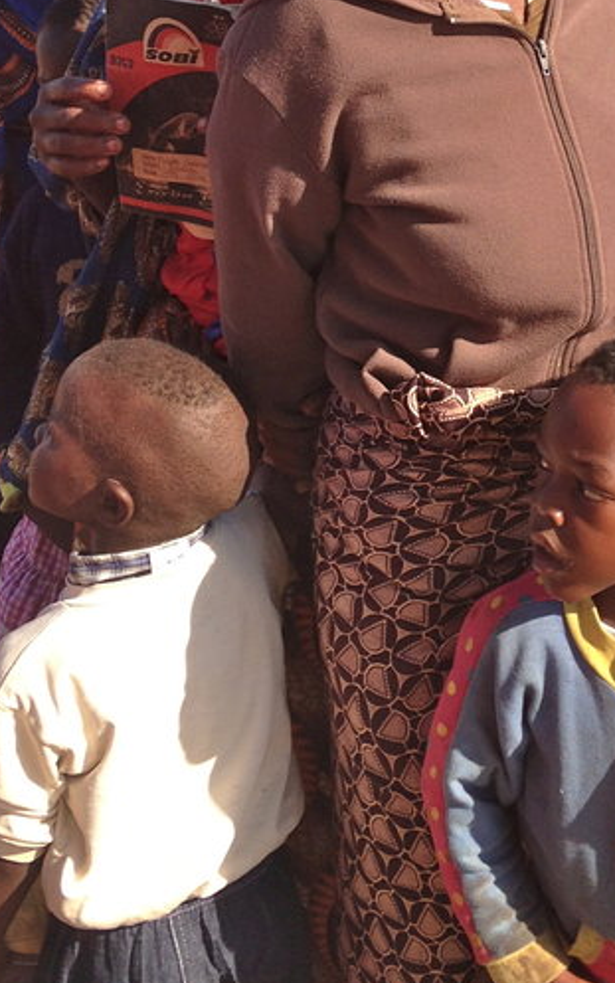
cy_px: 222
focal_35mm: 72
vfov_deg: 28.1
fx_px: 1929
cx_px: 417
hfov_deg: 18.1
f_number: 2.4
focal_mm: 4.13
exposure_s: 1/723
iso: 50
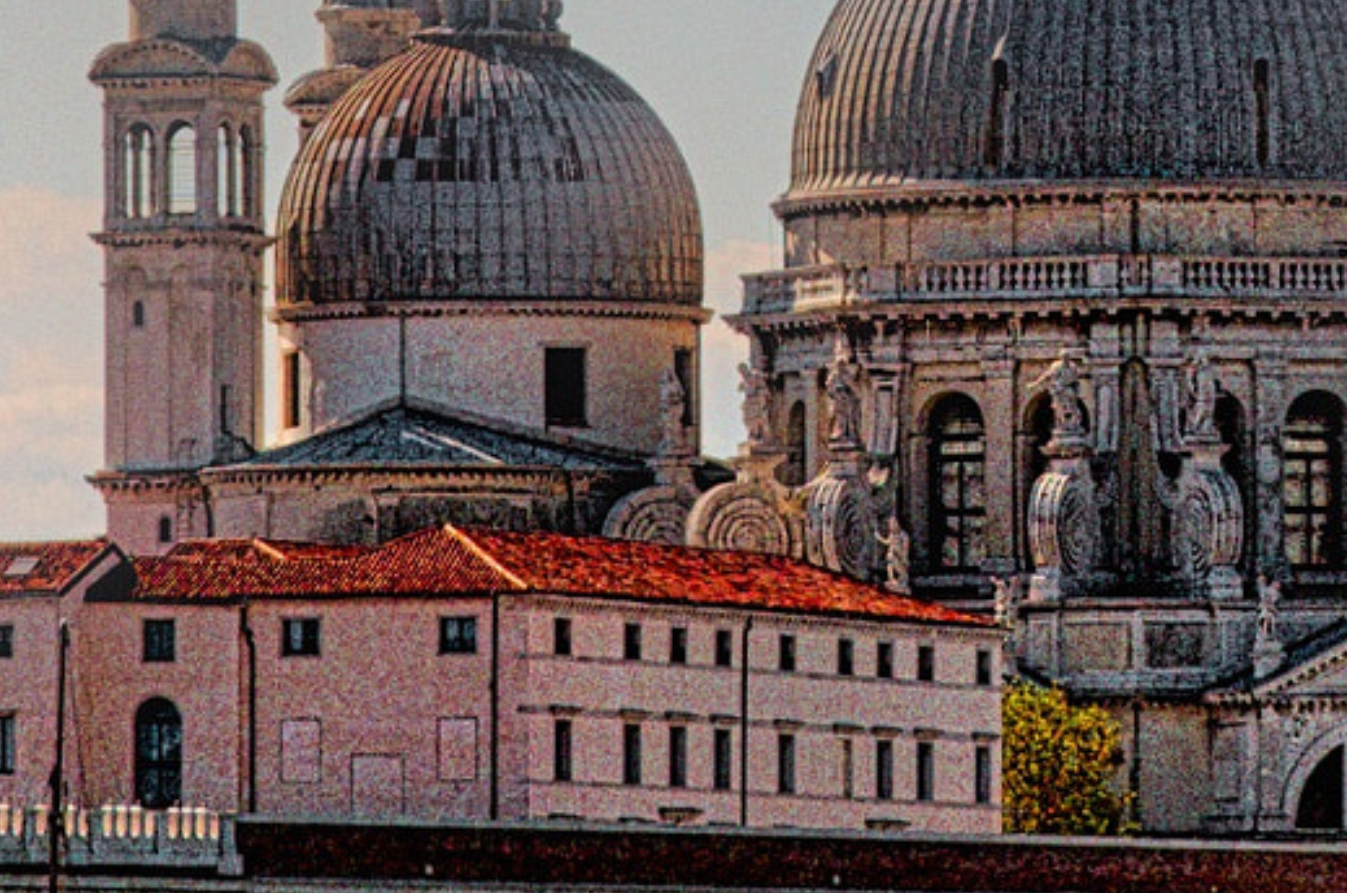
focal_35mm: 501
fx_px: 18711
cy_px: 25
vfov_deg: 2.7
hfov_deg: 4.1
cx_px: 1207
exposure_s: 1/3200
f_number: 8
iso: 400
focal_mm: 85
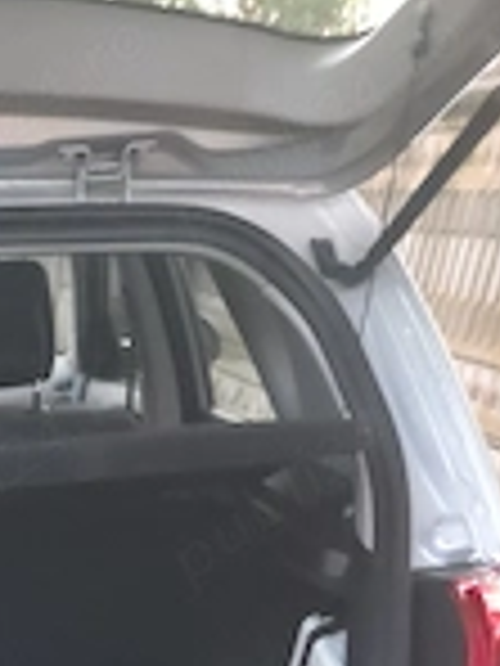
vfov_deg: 26.1
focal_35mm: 62
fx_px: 1194
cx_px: -158
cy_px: 891
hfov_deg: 21.3
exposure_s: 1/422
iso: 3200
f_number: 1.8
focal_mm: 5.4
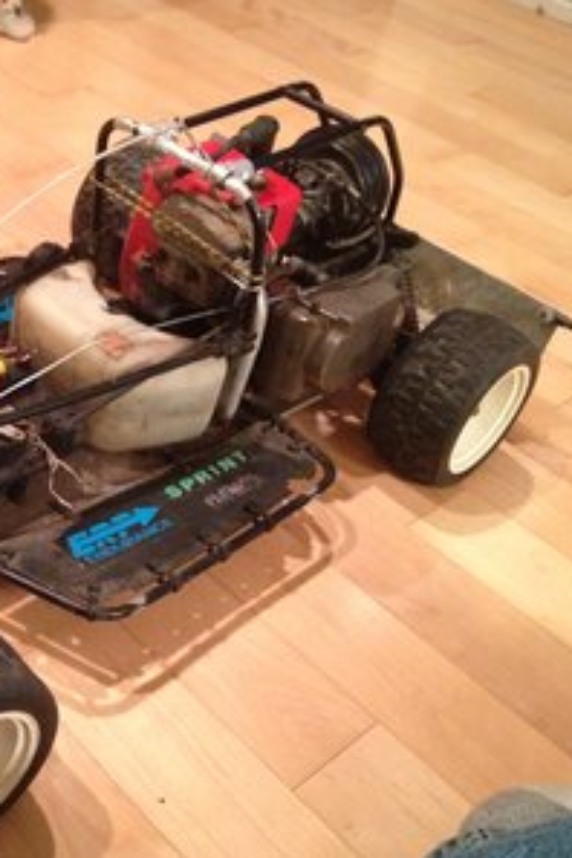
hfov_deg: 26.5
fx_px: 1168
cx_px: 49
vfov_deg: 40.3
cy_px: 430
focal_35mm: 49
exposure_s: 1/15
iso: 500
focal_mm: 4.28
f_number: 2.4
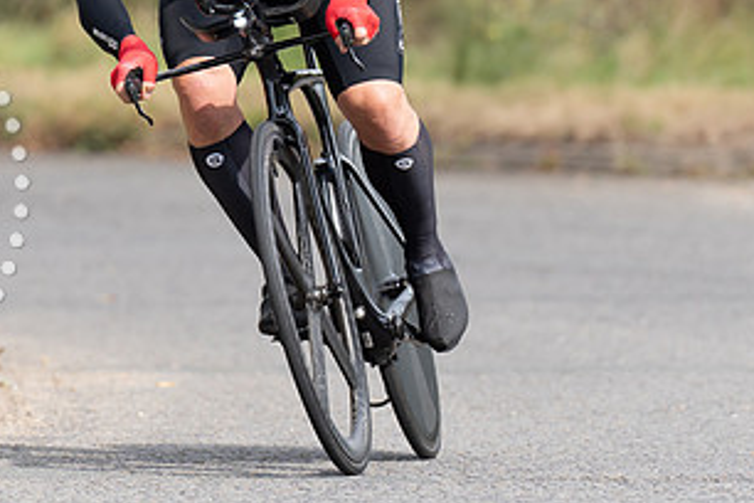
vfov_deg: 2.4
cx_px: 214
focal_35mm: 569
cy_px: -26
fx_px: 11916
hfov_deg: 3.6
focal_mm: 200
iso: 200
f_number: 3.5
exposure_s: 1/1000
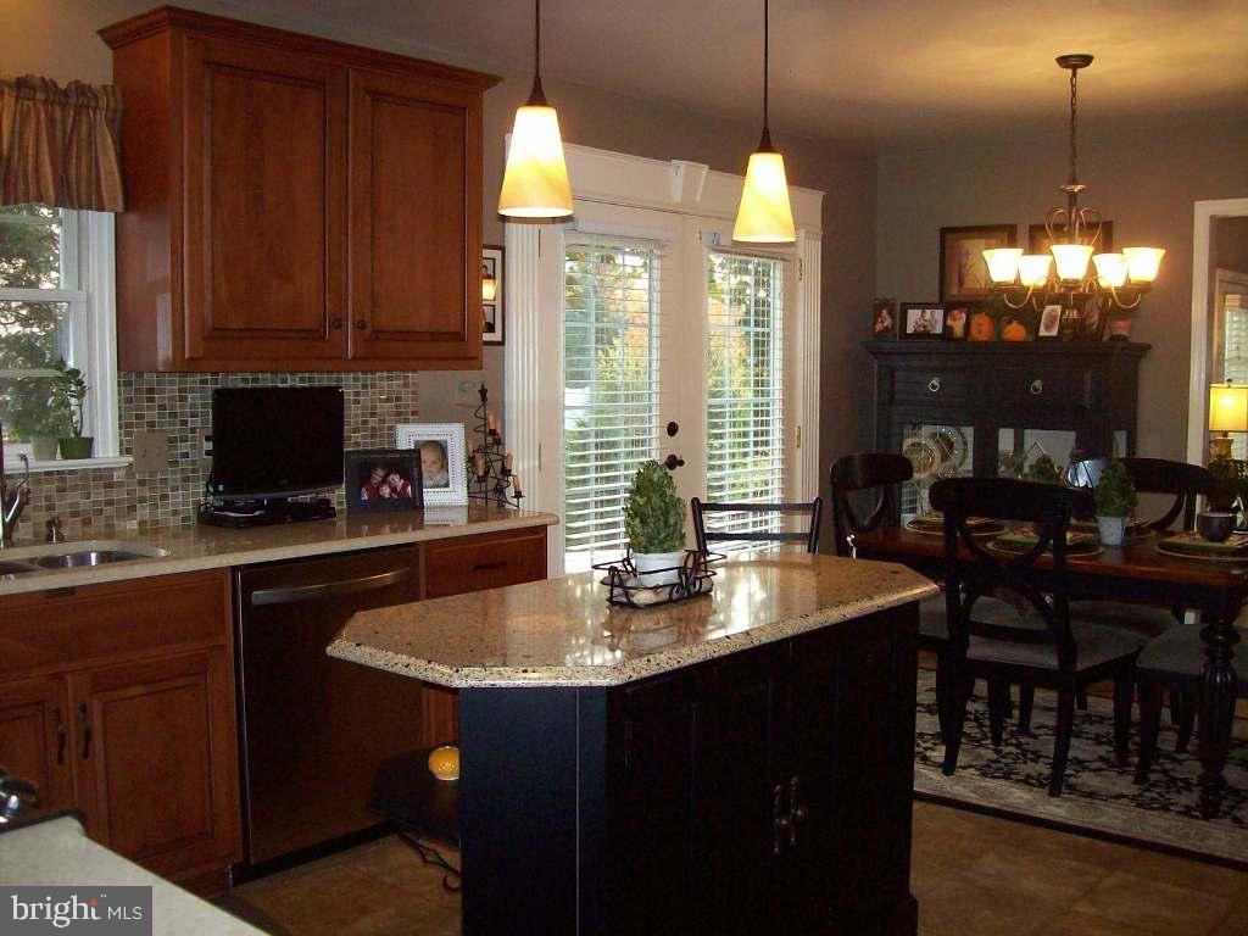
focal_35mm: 36
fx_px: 1298
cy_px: 468
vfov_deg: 39.7
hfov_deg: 51.4
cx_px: 624
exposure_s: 1/64
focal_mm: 6
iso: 140
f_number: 2.7
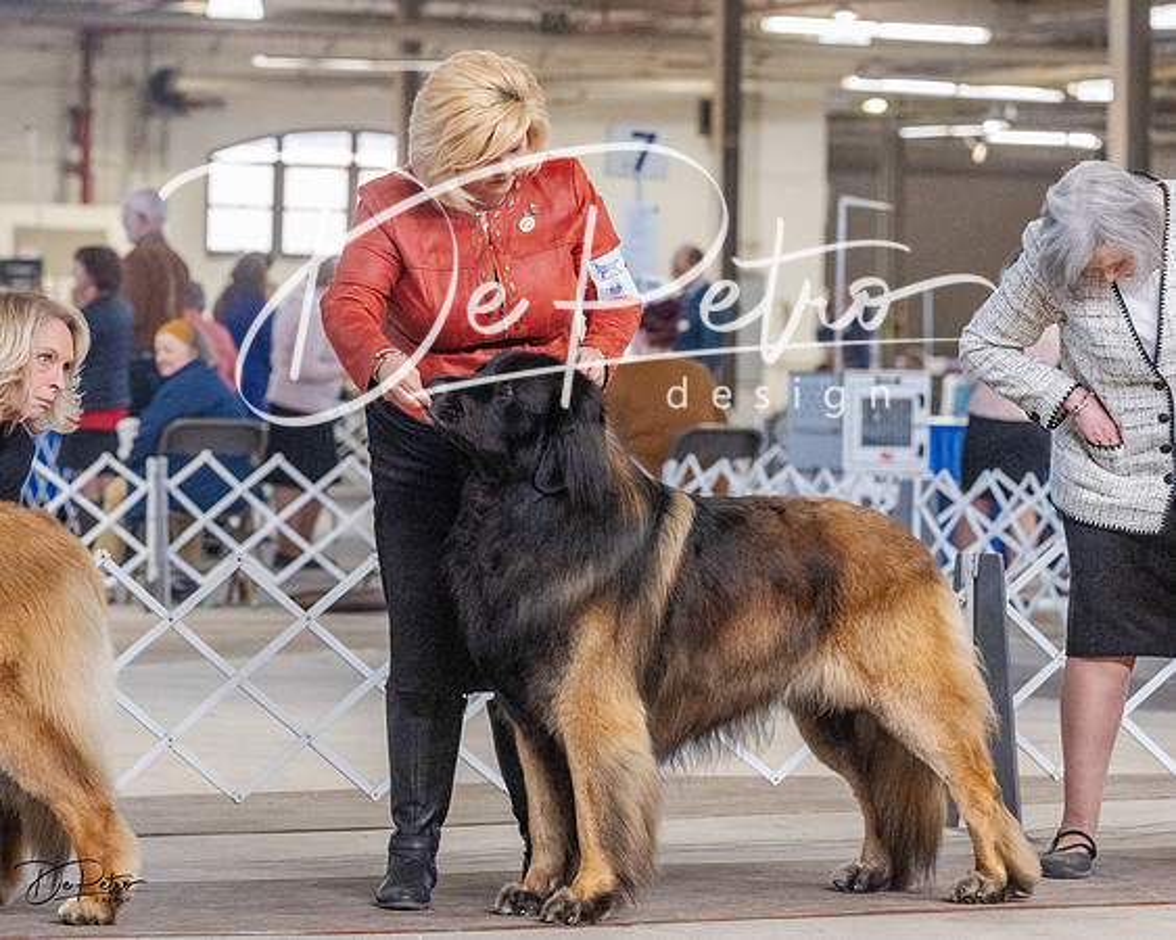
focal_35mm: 179
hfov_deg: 10.8
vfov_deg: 8.6
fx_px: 6226
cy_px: 407
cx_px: 578
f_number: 5.6
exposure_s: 1/320
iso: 6400
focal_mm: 140
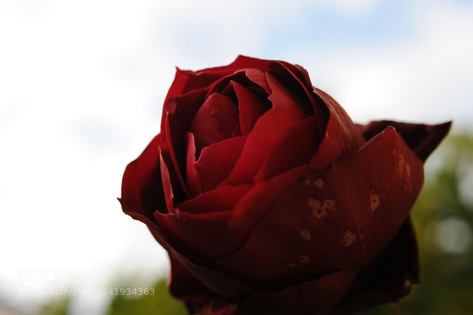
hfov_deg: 39.6
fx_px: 657
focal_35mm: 50
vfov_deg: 27.0
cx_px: 236
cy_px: 158
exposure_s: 1/250
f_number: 8
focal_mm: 50
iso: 400
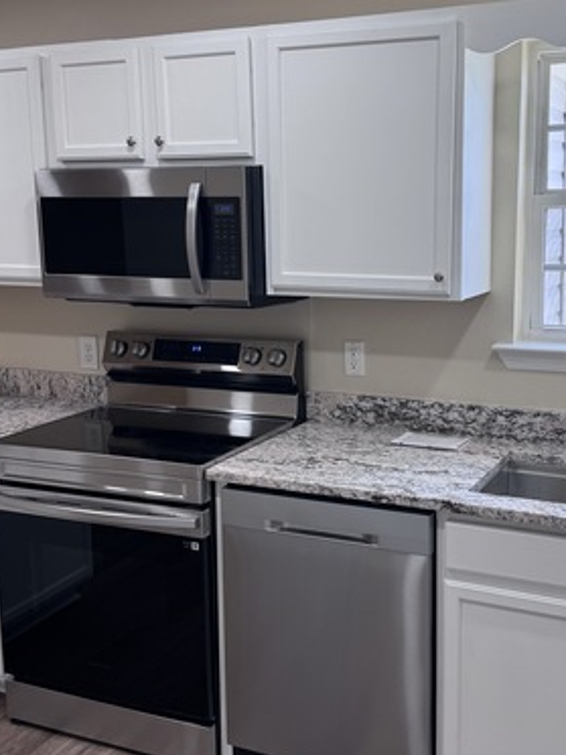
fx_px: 937
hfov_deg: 33.5
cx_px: 349
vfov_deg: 43.8
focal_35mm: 43
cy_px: 352
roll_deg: +1.1
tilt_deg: -9.1
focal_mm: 6.76
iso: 64
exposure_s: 1/120
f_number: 1.78
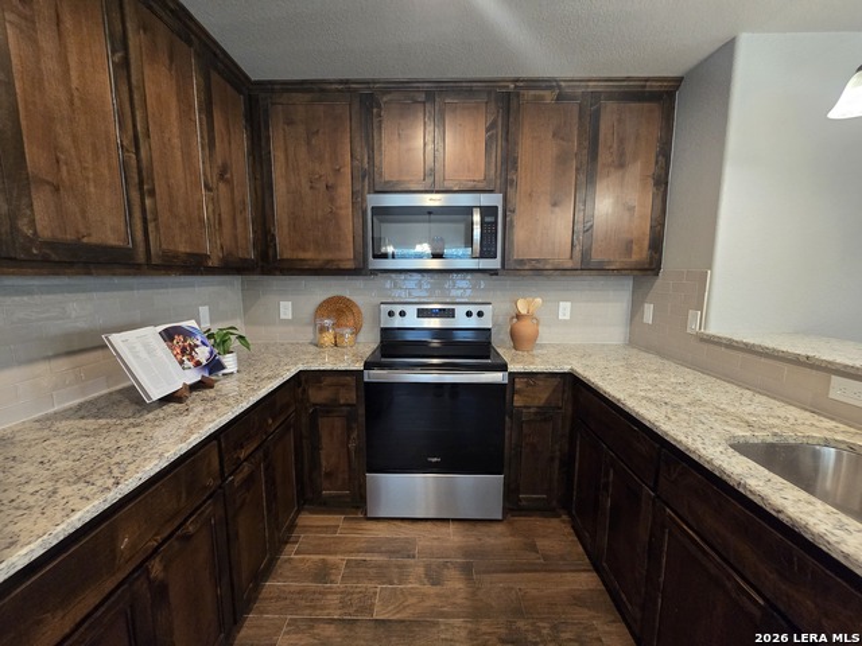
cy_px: 323
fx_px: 324
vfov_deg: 89.9
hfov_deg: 106.2
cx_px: 431
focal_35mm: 13
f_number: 2.2
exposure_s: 1/60
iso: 500
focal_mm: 2.2
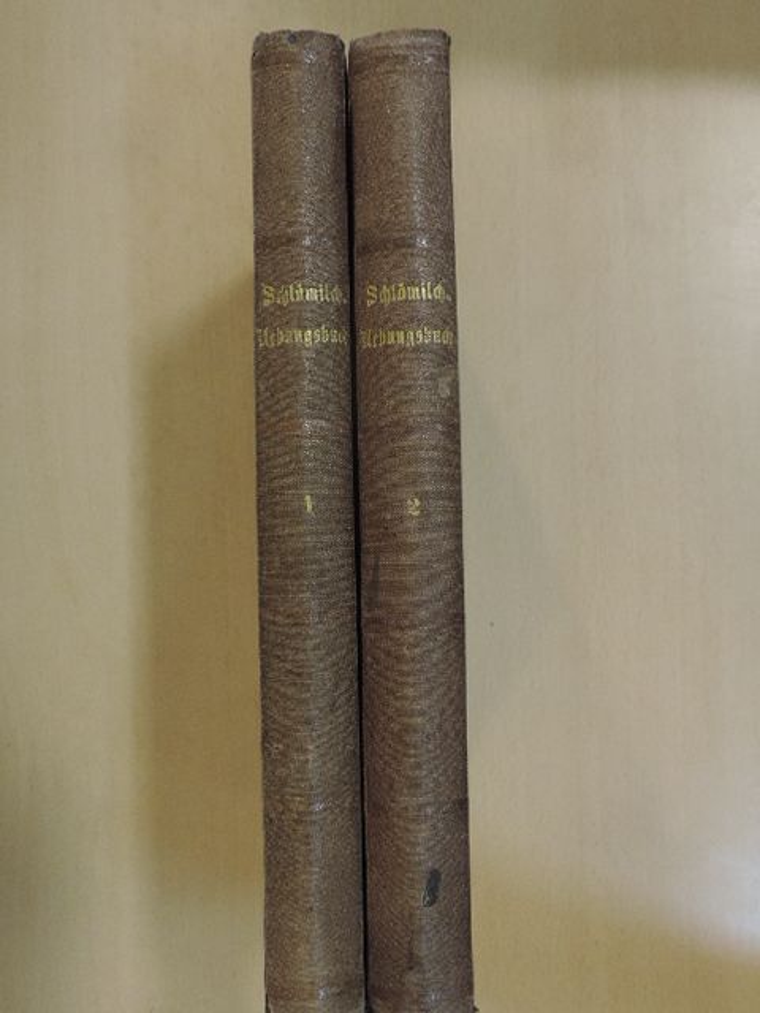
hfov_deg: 42.9
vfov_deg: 55.4
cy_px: 506
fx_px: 966
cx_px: 380
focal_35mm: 33
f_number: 3.2
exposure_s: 1/40
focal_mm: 5.8
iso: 640
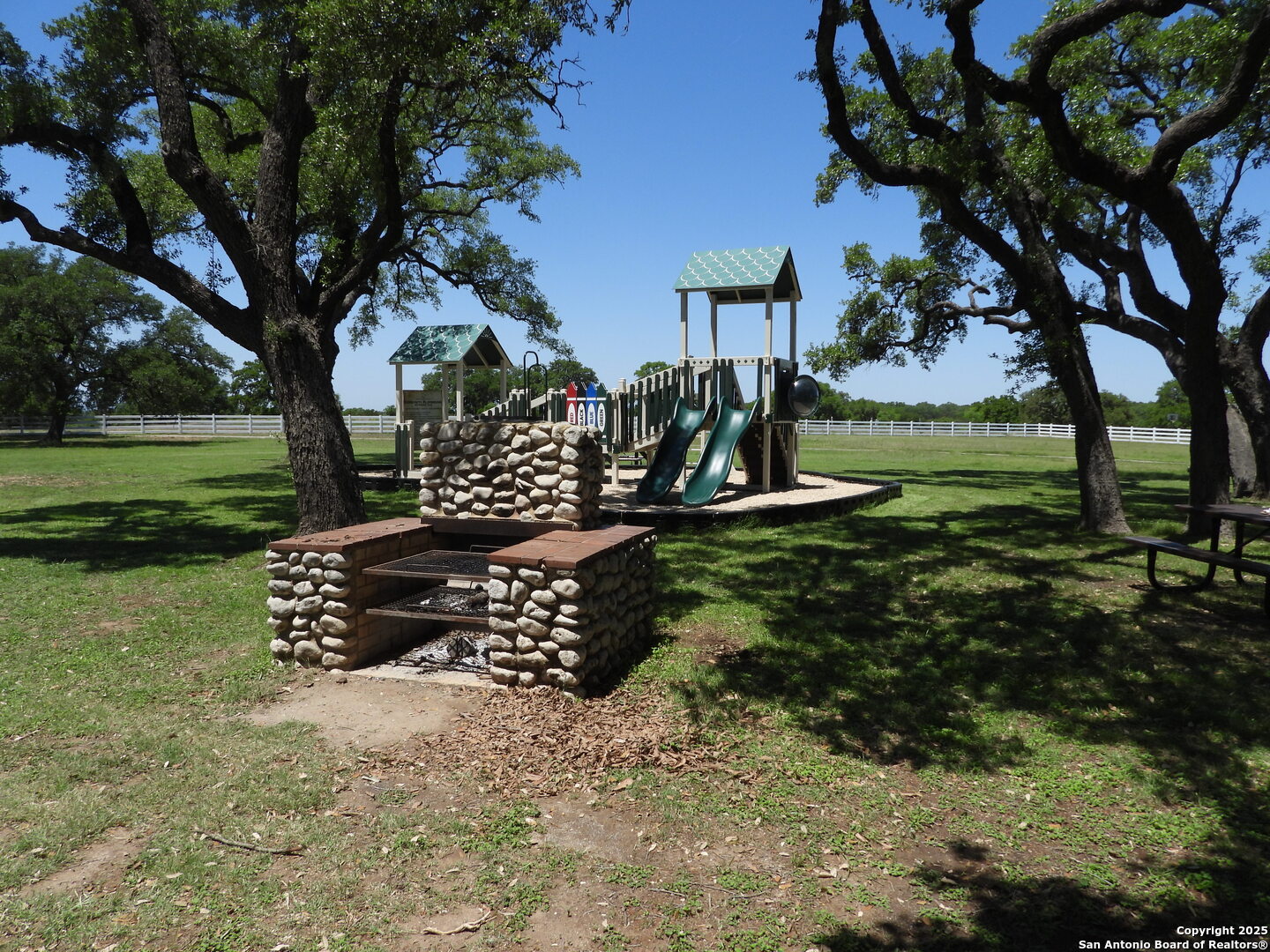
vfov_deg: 56.8
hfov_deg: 71.6
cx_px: 635
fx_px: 881
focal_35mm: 24
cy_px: 476
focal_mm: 4.3
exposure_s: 1/1600
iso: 100
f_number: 3.2
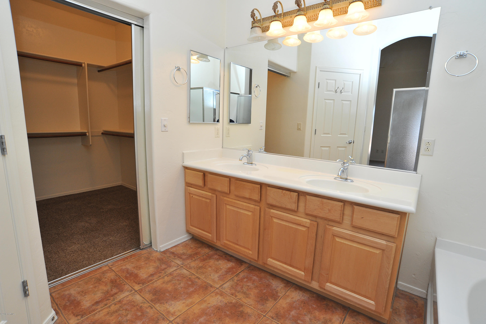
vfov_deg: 67.3
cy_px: 162
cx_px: 243
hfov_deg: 90.0
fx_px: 243
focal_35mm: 18
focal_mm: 18
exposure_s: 1/60
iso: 1000
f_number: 9
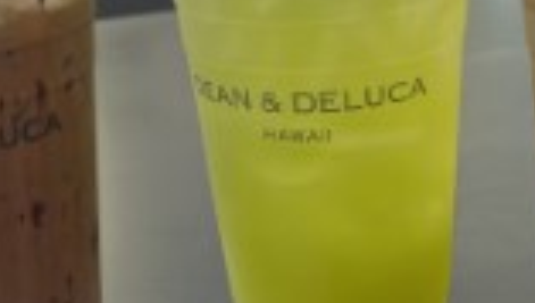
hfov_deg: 26.2
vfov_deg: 15.0
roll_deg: +2.7
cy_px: 82
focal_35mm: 81
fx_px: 1151
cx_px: 256
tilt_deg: -15.4
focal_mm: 5.1
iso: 32
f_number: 1.6
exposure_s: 1/122
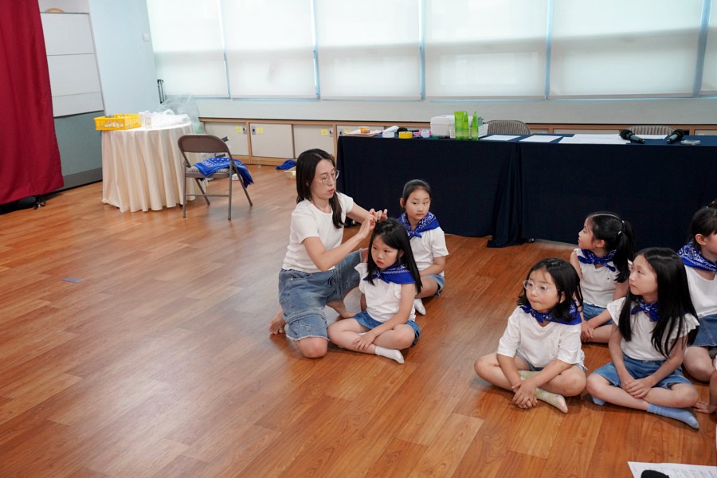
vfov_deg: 37.9
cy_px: 239
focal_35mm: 35
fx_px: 697
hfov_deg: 54.4
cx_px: 358
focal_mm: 35
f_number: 4
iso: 3200
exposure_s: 1/160
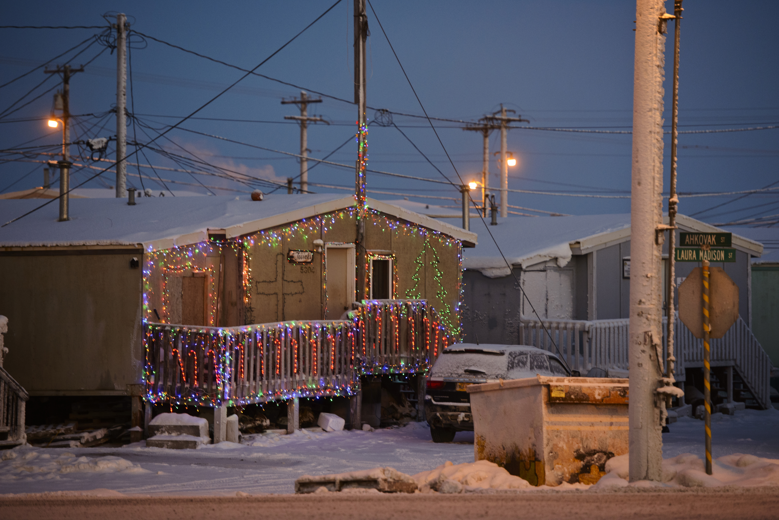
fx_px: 3355
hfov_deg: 13.2
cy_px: 260
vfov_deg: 8.9
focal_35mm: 155
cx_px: 390
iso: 1000
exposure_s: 1/50
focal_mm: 155
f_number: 3.2
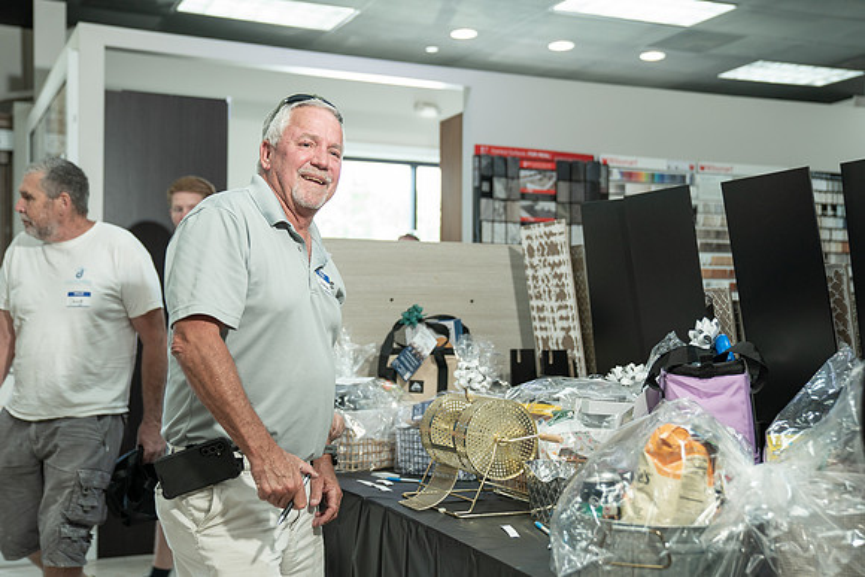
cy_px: 294
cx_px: 414
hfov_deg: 43.2
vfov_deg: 29.6
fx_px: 1091
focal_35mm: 45
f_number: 2.8
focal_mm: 41
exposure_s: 1/200
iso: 800
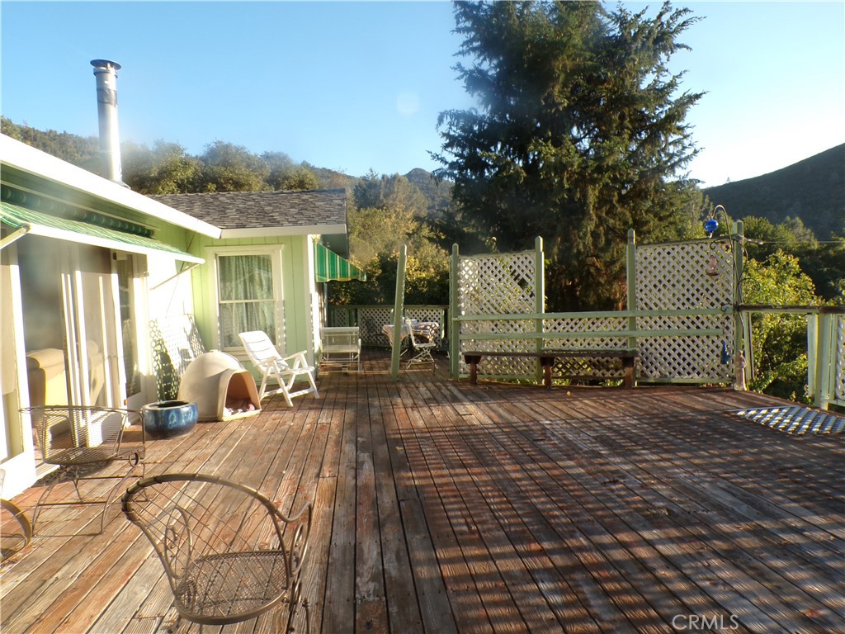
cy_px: 317
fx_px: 586
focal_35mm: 24
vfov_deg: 56.8
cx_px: 422
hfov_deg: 71.6
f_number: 4.4
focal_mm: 4.3
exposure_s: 1/200
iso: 100
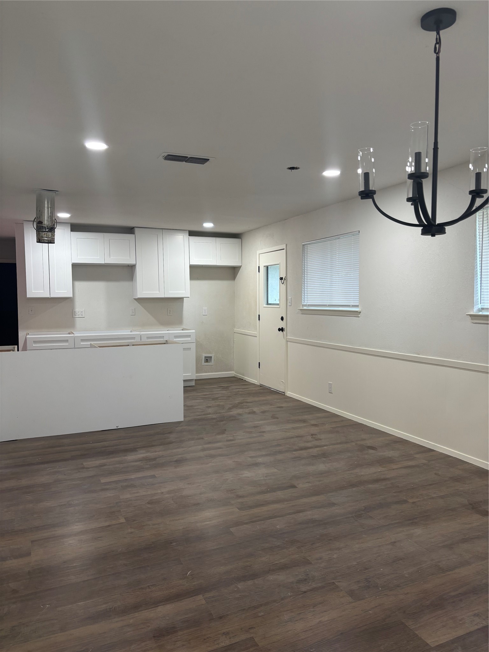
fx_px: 490
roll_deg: -0.4
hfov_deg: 53.1
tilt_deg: -3.7
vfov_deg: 67.3
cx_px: 244
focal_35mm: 26
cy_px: 326
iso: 100
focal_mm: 5.96
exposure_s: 1/60
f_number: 1.6
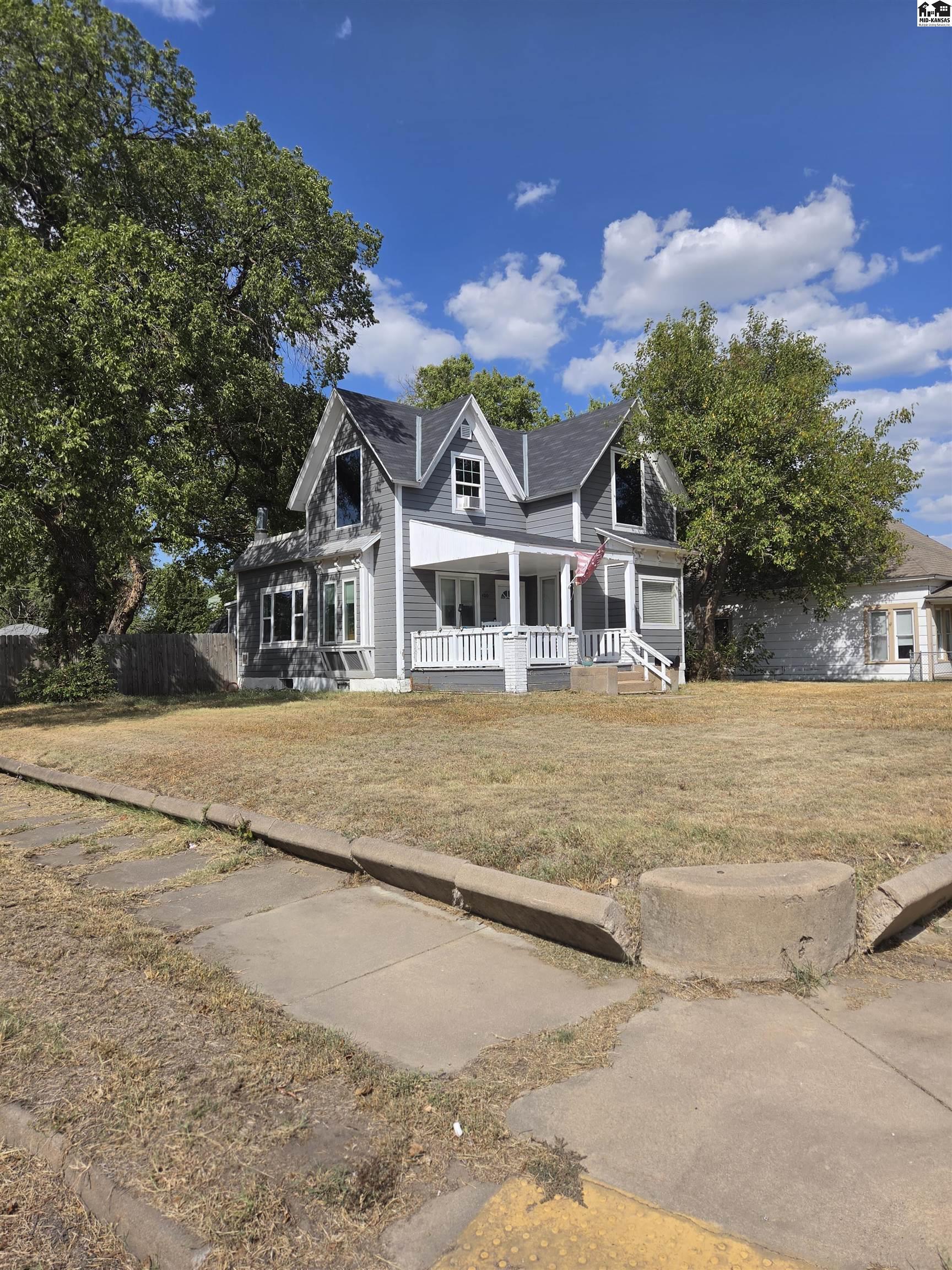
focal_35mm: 23
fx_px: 843
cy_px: 635
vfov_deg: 73.9
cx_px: 476
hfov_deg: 58.9
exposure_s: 1/5367
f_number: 1.8
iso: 80
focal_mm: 5.4
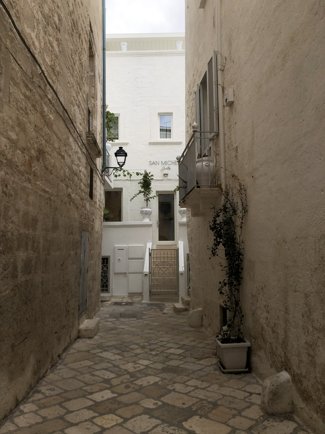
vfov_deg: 63.4
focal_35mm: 28
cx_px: 162
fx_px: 351
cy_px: 217
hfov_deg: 49.7
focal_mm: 4
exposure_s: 1/600
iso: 20
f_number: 1.8
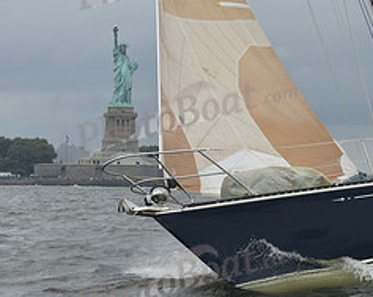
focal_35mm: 161
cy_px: 174
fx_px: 1775
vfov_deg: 9.6
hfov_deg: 11.9
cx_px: 381
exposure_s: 1/640
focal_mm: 70
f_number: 8
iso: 250
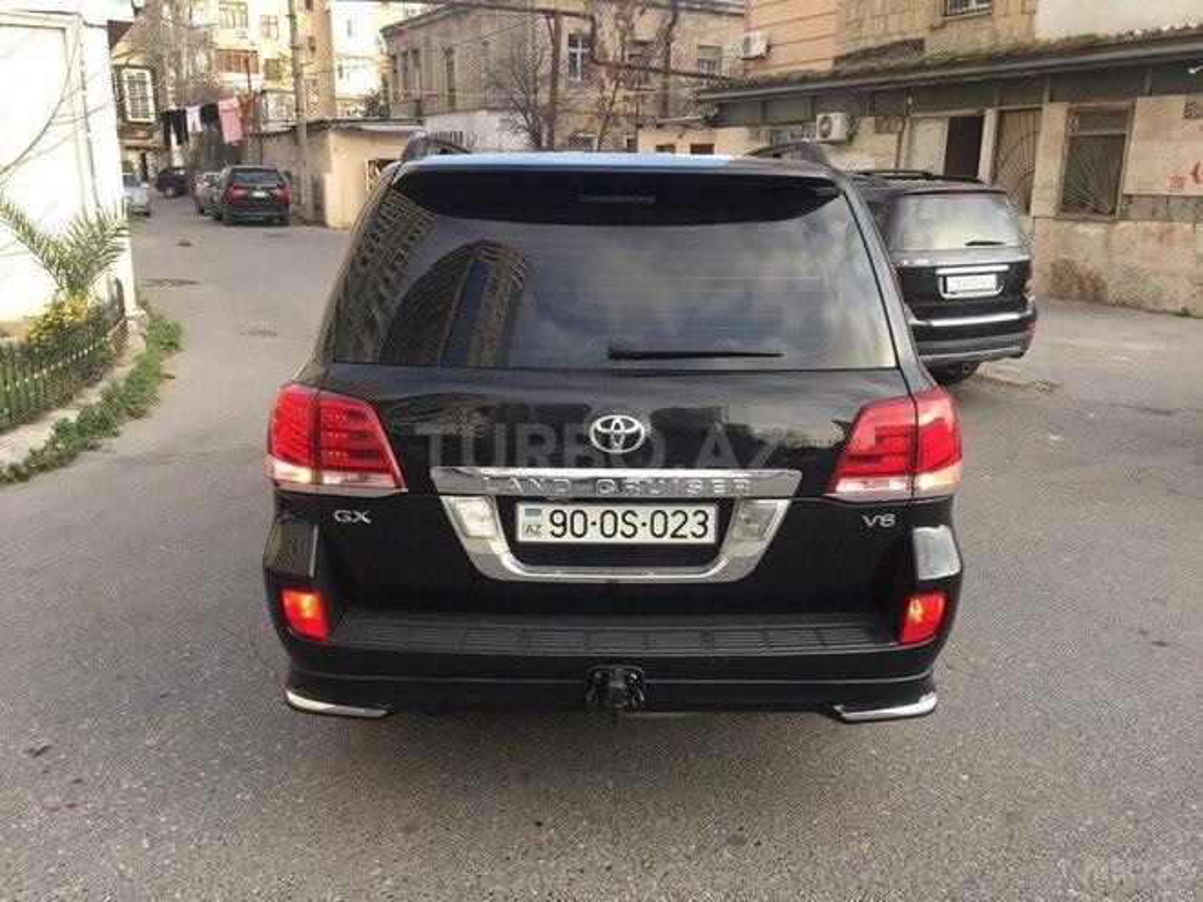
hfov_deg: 61.7
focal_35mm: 29
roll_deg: -1.6
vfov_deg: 48.2
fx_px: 1008
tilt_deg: -15.0
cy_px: 451
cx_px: 602
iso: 32
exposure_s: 1/211
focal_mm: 4.15
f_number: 2.2
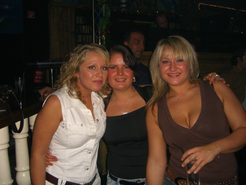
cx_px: 123
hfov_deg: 49.0
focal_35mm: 38
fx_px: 270
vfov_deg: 37.7
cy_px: 92
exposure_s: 1/60
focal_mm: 7.9
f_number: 2.8
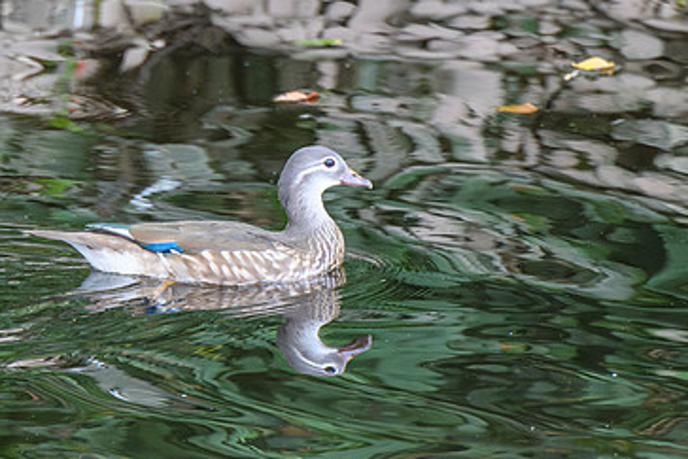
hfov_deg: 2.3
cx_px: 469
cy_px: 128
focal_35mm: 894
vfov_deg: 1.5
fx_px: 17091
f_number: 8
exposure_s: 1/1250
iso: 6400
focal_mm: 400
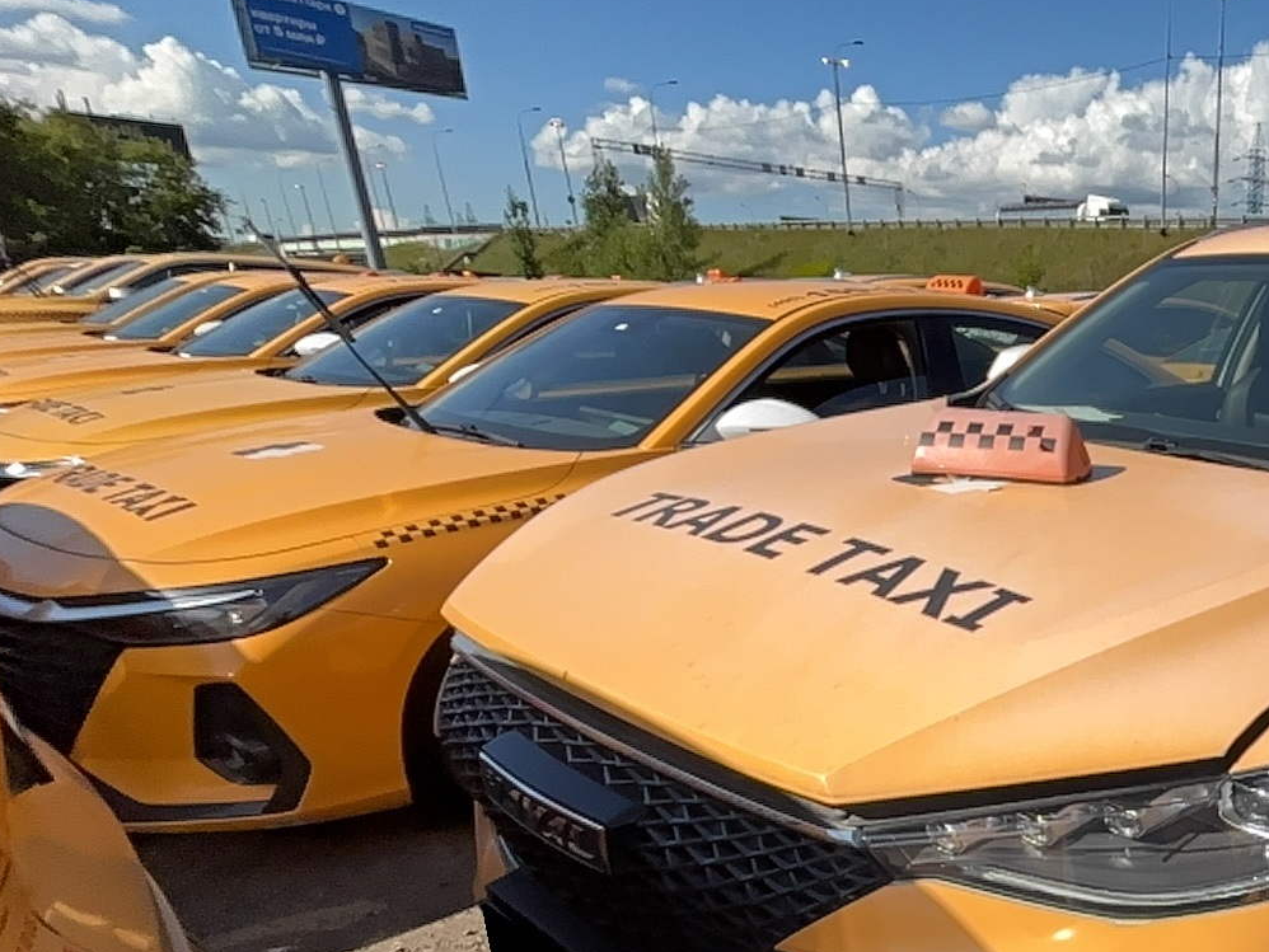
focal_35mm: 25
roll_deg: -1.5
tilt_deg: -22.5
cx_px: 1211
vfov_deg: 51.6
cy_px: 754
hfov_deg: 56.5
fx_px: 917
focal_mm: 1.54
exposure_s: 1/1008
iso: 16
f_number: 2.4
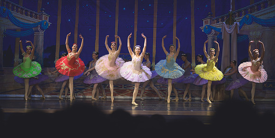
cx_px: 136
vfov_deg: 8.0
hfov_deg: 15.9
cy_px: 80
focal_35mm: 139
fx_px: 985
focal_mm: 110
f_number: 2.8
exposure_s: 1/320
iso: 280
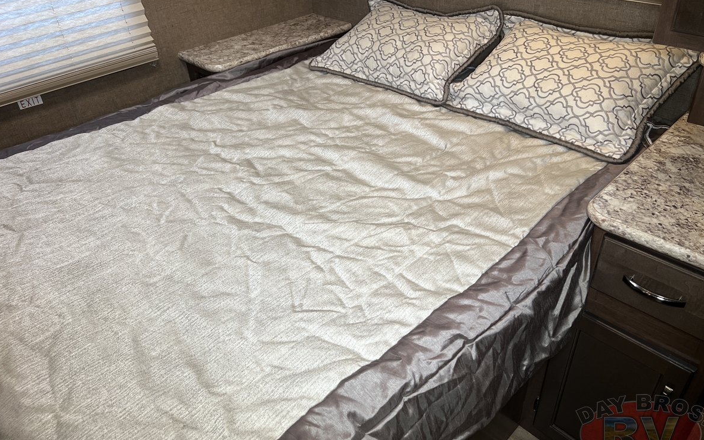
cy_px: 203
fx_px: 537
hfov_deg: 66.5
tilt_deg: -35.8
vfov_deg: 44.5
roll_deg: +2.9
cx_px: 351
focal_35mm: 28
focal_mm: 5.7
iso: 50
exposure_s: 1/121
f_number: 1.5
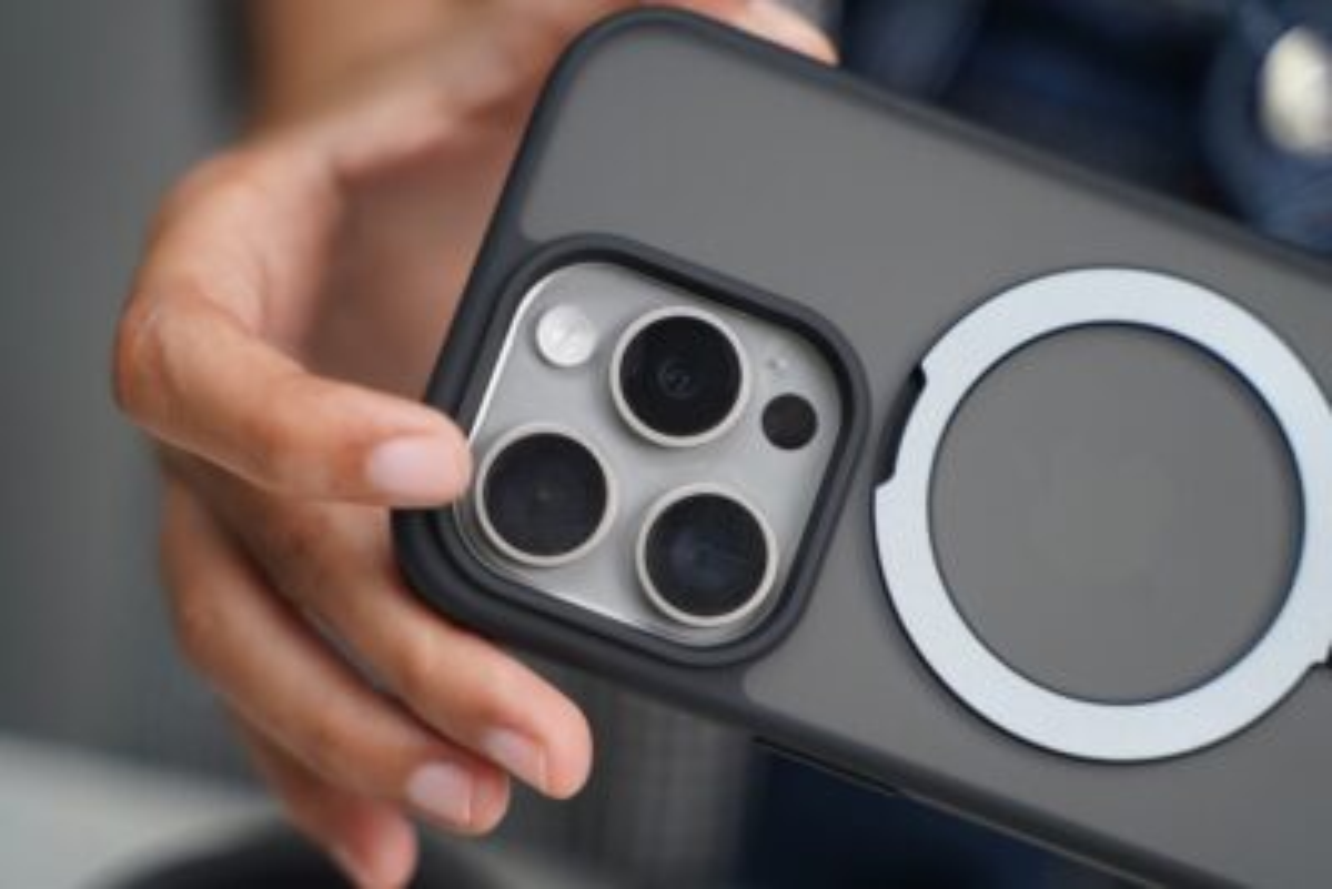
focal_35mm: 75
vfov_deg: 18.2
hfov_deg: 27.0
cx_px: 666
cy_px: 444
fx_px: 2776
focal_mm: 75
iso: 800
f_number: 2.8
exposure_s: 1/80
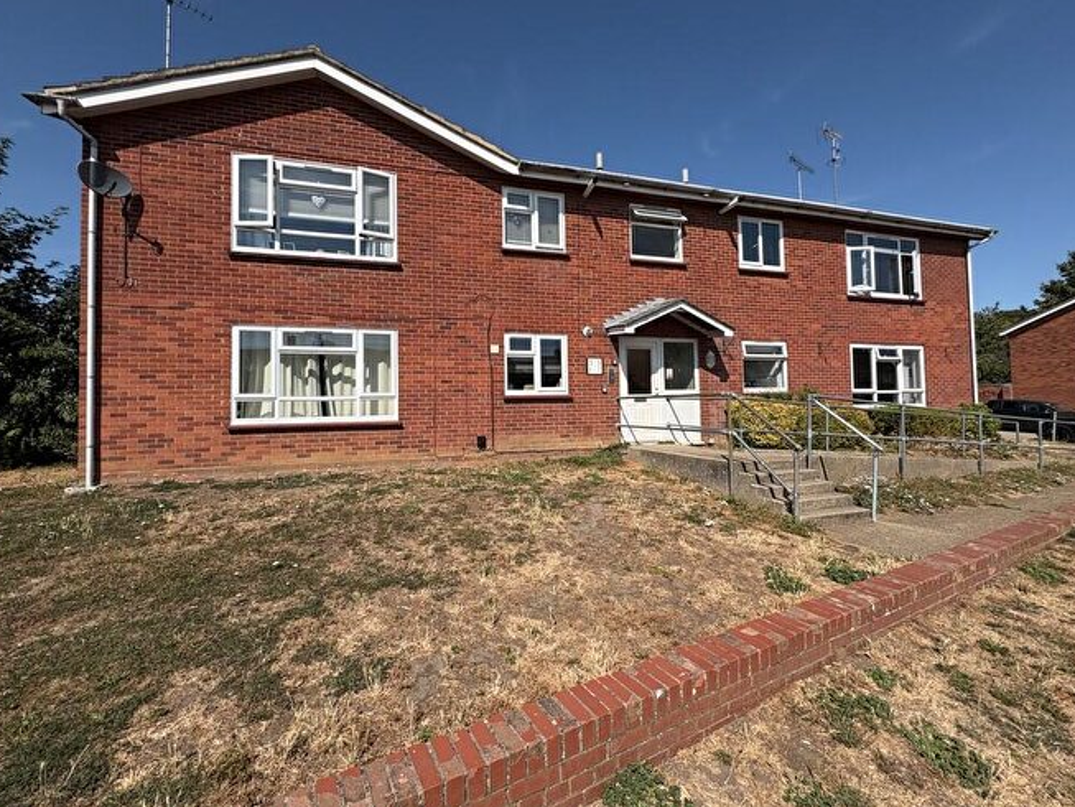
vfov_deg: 81.7
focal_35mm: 15
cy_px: 393
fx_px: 466
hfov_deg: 98.1
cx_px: 527
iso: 50
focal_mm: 2.22
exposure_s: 1/2584
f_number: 2.2
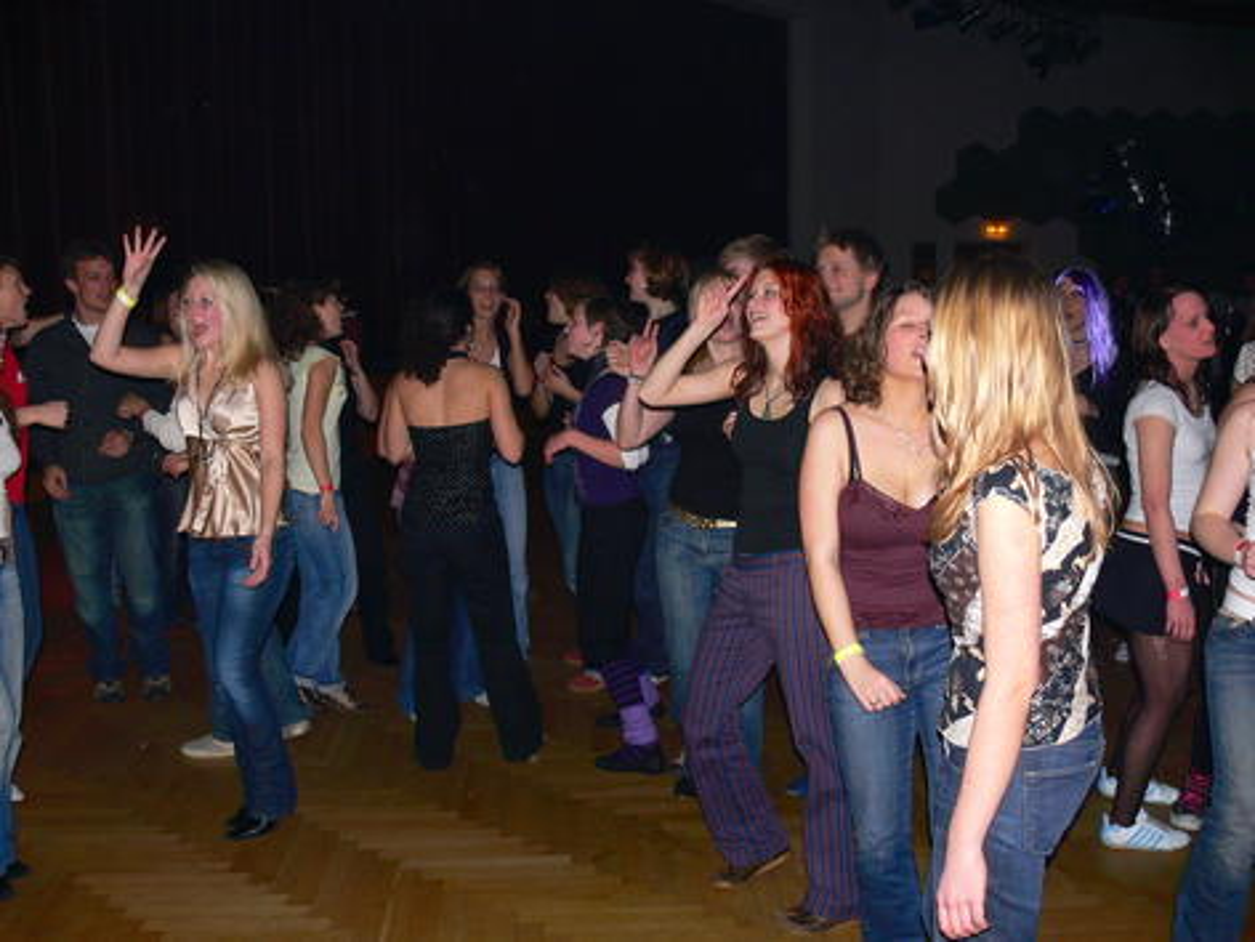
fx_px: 1269
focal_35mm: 35
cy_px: 471
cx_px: 628
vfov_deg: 40.7
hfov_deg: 52.6
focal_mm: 7.4
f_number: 2.8
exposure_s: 1/30
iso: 100
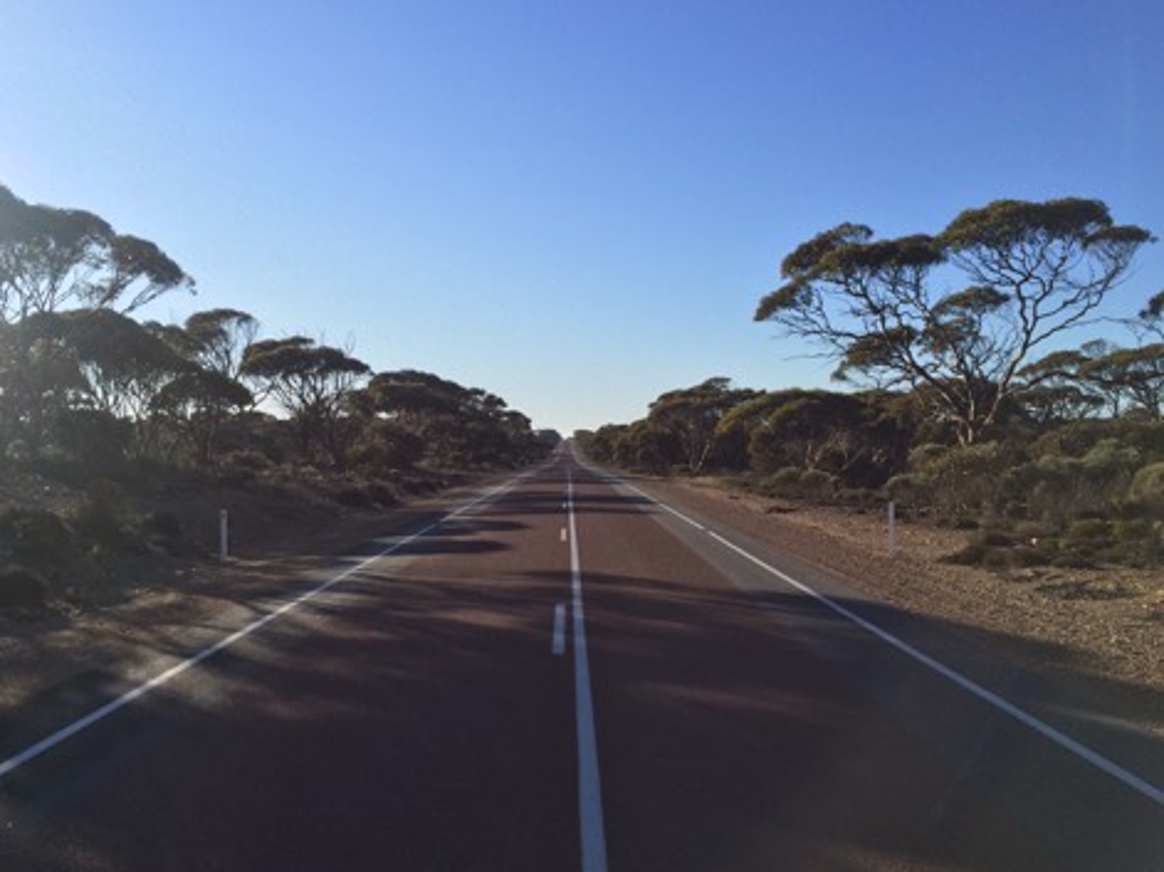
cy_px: 469
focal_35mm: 32
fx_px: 1076
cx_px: 541
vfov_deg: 44.1
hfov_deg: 56.8
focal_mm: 4.15
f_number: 2.2
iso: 32
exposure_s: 1/2740
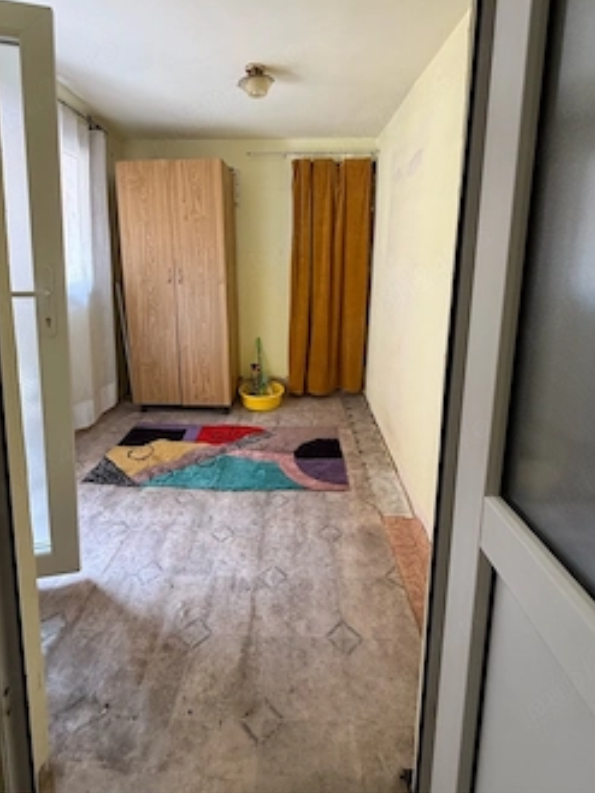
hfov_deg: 74.6
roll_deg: -1.3
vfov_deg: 89.8
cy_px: 316
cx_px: 275
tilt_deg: -7.9
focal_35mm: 17
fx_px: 389
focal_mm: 2.22
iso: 125
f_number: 2.2
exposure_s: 1/99
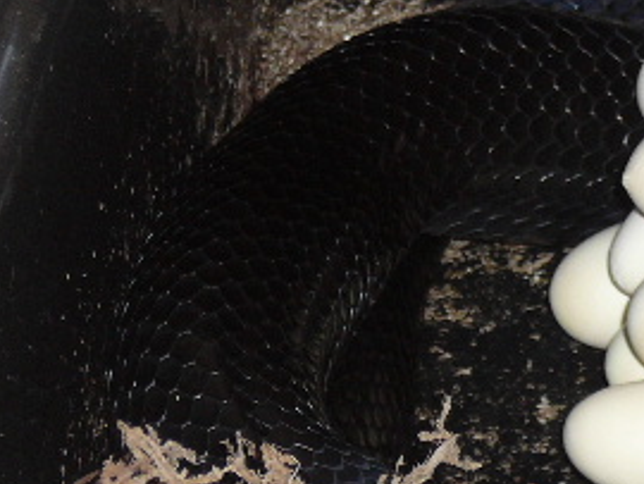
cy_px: 420
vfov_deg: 6.6
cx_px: 744
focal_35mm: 225
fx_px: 4190
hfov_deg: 8.7
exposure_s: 1/30
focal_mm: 14.1
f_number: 3.9
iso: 100
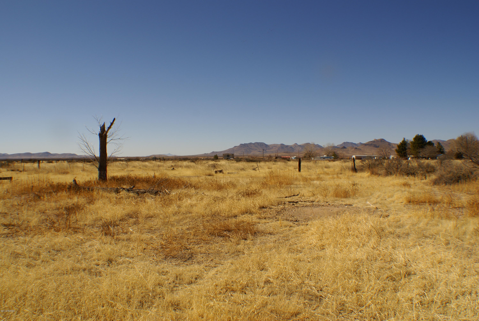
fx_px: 480
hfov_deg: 53.1
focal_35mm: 36
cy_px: 160
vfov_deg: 37.0
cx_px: 240
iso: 100
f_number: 10
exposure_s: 1/320
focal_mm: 24
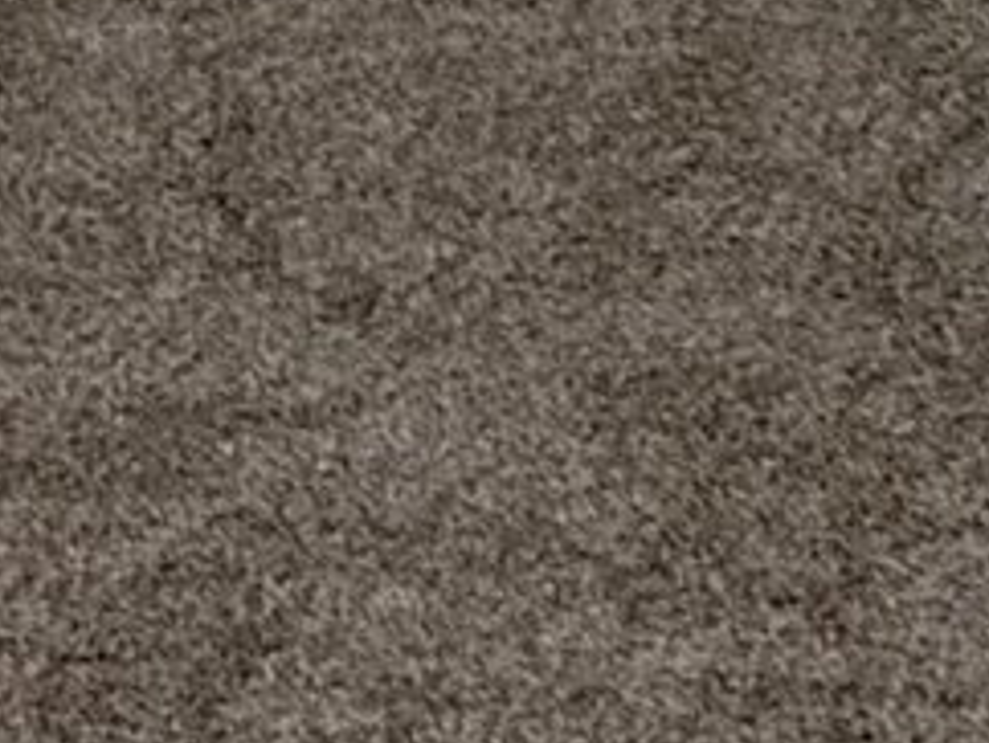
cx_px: 425
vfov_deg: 9.1
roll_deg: -0.3
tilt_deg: -1.1
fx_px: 3174
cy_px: -1825
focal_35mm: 111
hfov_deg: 17.7
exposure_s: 1/60
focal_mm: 2.22
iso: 500
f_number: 2.2
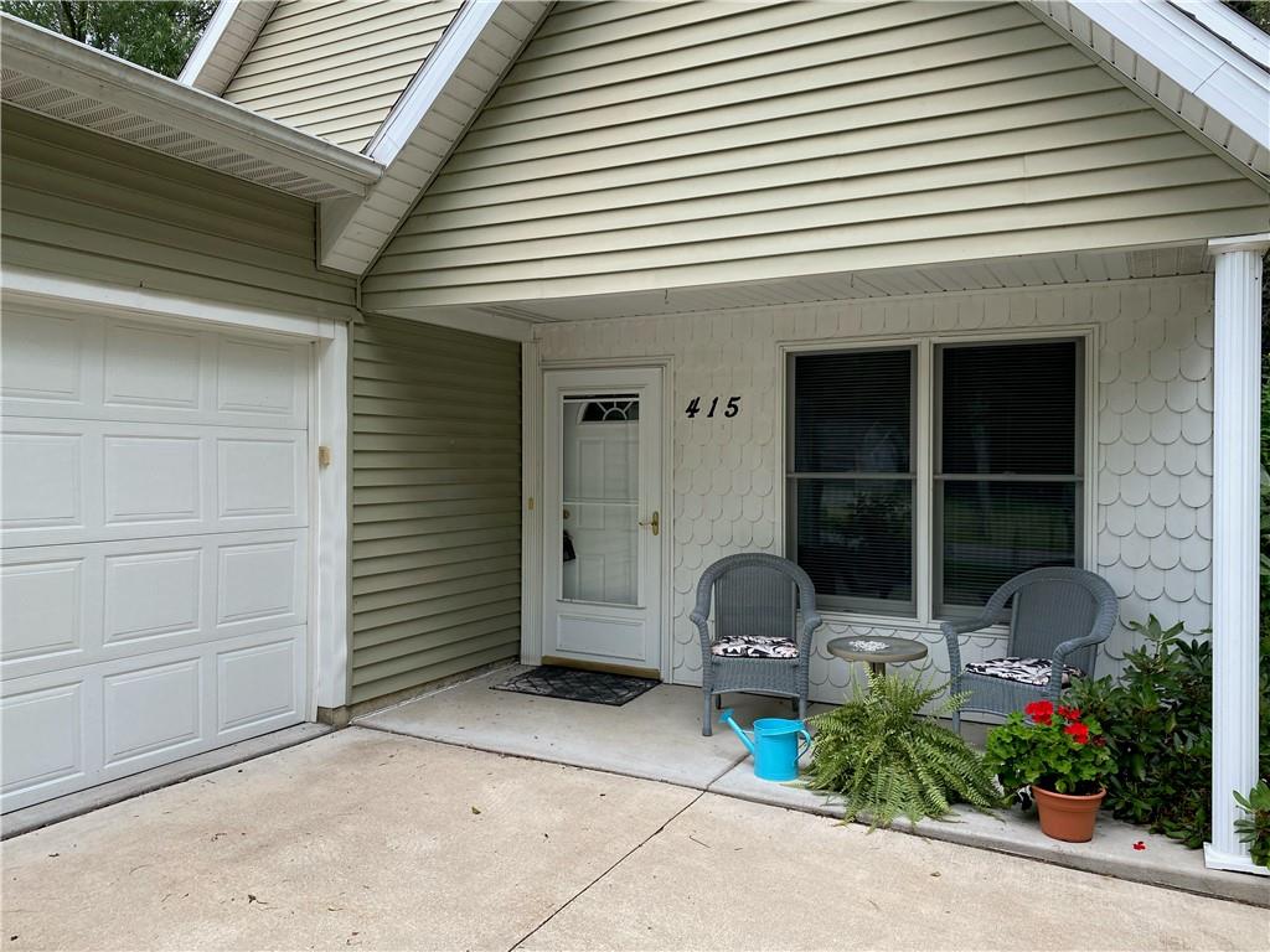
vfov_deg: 53.1
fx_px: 954
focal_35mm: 26
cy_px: 476
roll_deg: +0.2
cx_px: 635
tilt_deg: +0.6
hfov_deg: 67.3
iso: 32
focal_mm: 4.25
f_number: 1.8
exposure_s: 1/460
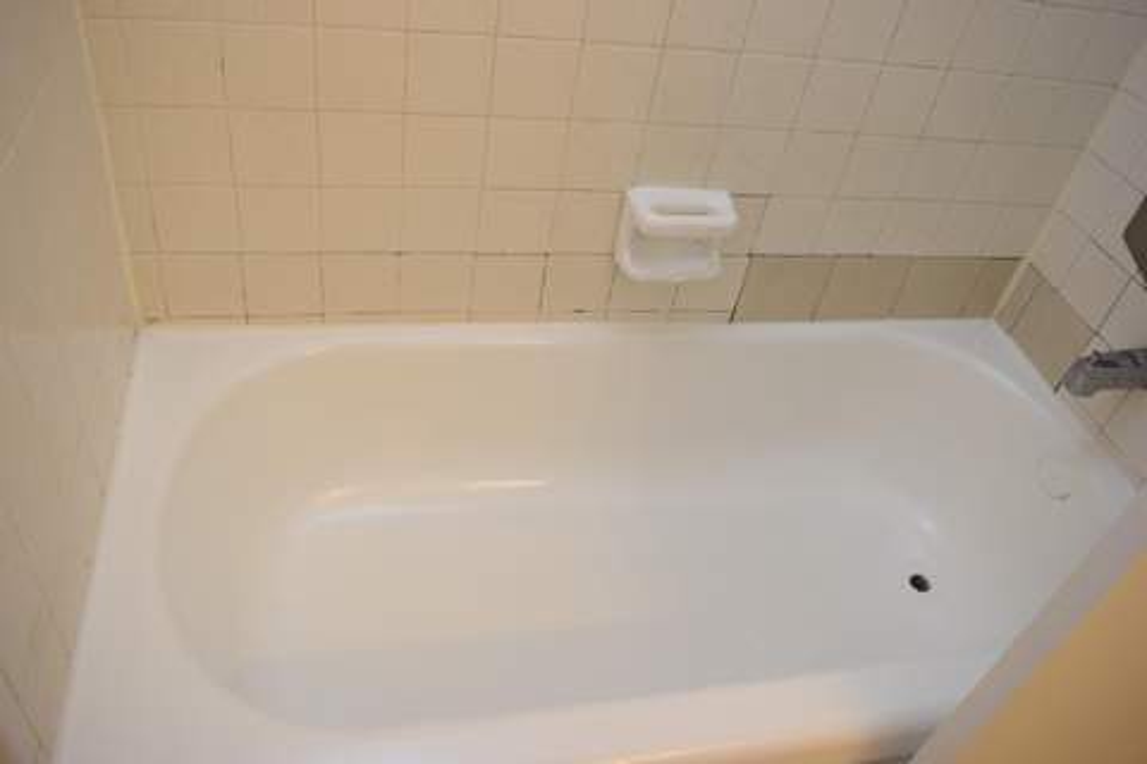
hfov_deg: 67.4
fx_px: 860
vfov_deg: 47.9
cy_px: 382
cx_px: 574
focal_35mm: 27
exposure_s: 1/100
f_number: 5
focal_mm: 18
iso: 400
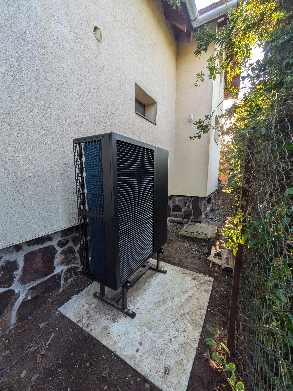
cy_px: 196
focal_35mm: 14
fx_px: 158
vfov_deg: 102.0
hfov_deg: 85.7
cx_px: 146
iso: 45
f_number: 2.2
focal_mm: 1.83
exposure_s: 1/177
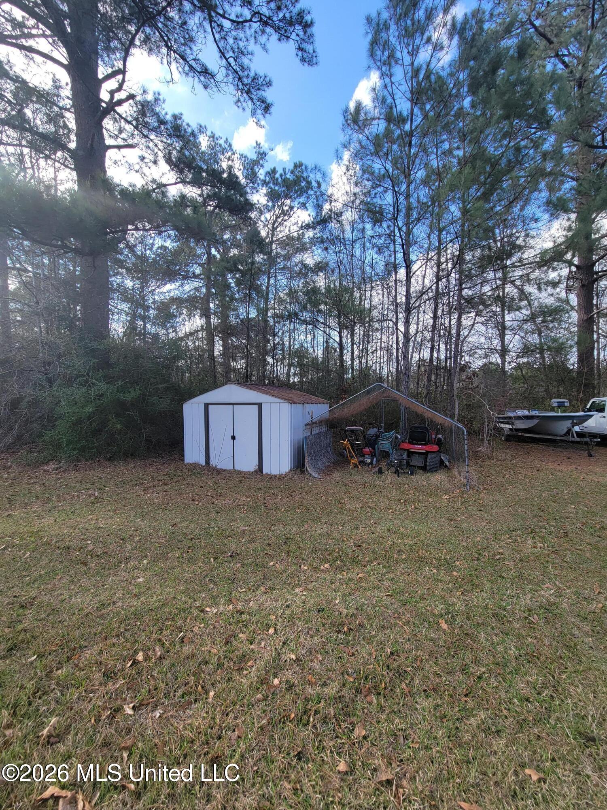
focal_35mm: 13
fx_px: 304
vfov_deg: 106.2
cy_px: 405
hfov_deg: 89.9
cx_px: 304
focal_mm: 2.2
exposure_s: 1/403
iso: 50
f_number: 2.2
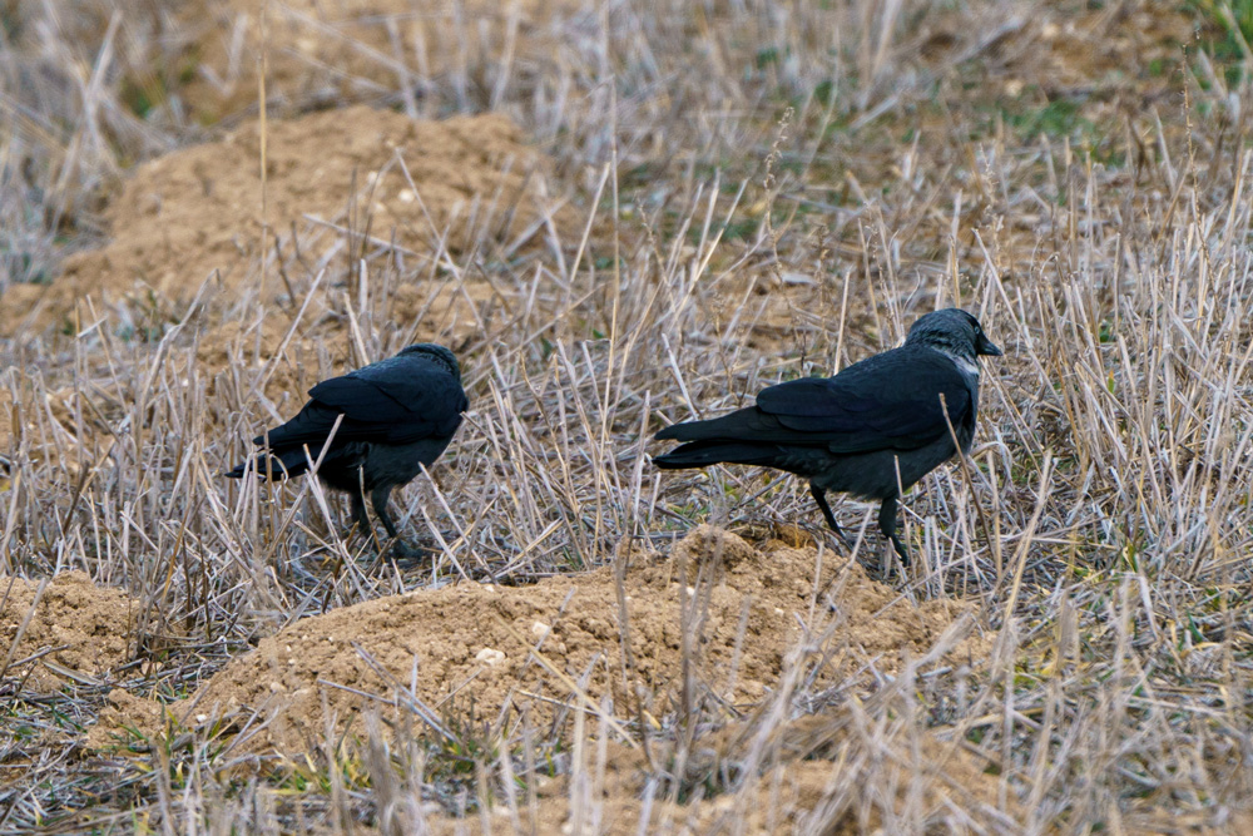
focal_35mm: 600
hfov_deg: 3.4
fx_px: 20885
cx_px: 626
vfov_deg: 2.3
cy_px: 418
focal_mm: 600
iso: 400
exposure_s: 1/1250
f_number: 7.1
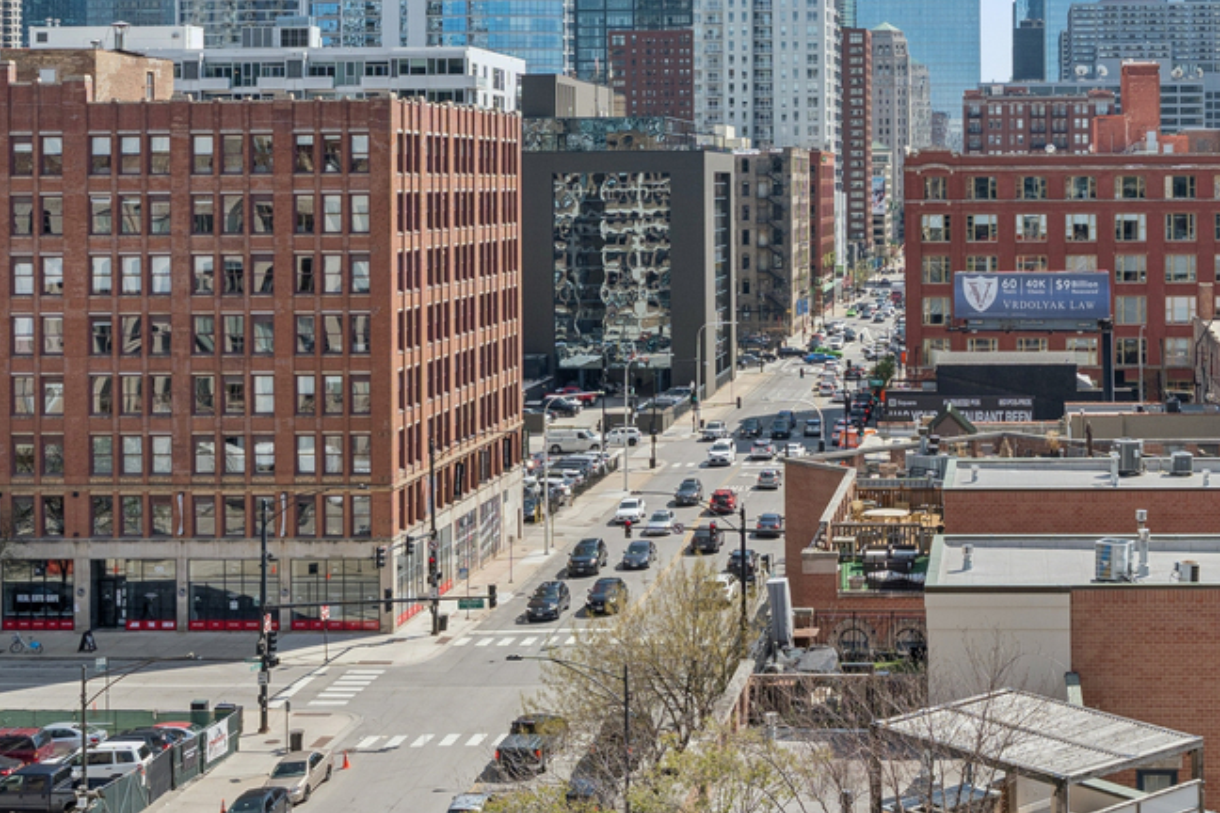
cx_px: 945
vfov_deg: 22.3
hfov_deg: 32.6
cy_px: 167
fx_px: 2033
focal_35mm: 60
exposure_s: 1/250
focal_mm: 24
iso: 200
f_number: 11
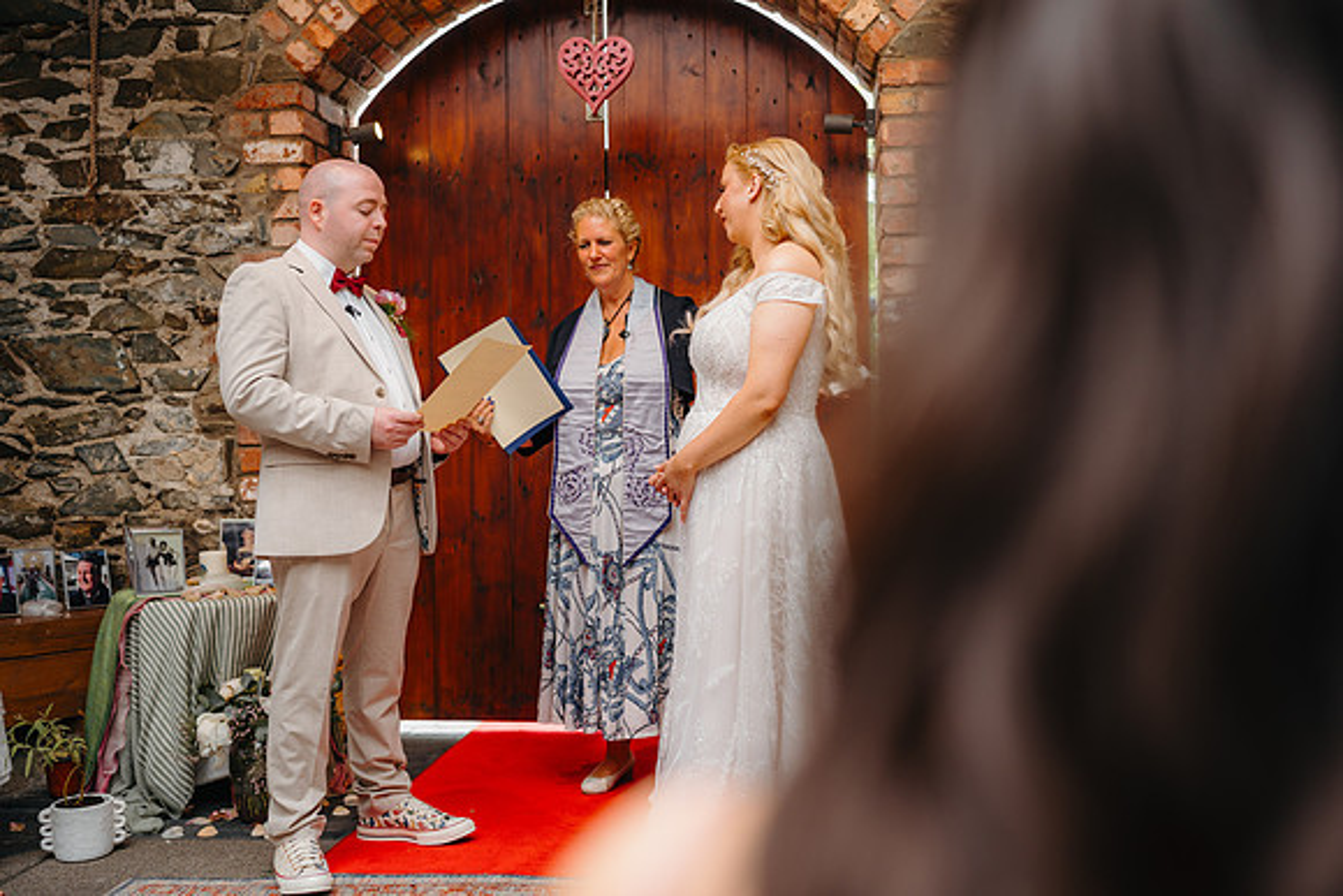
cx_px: 702
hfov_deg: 52.2
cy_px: 441
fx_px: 1370
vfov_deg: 36.2
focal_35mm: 37
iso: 100
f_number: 2
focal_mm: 35
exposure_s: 1/200
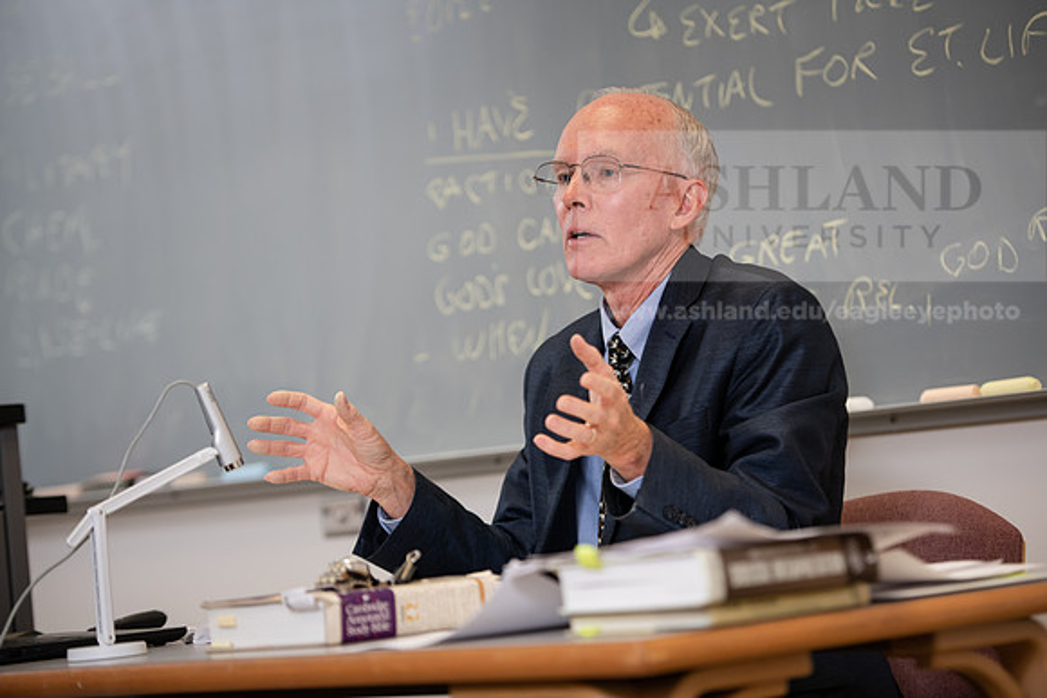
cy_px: 349
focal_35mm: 112
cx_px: 524
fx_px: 3258
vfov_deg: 12.2
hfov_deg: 18.3
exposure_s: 1/200
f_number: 3.2
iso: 640
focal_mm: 112
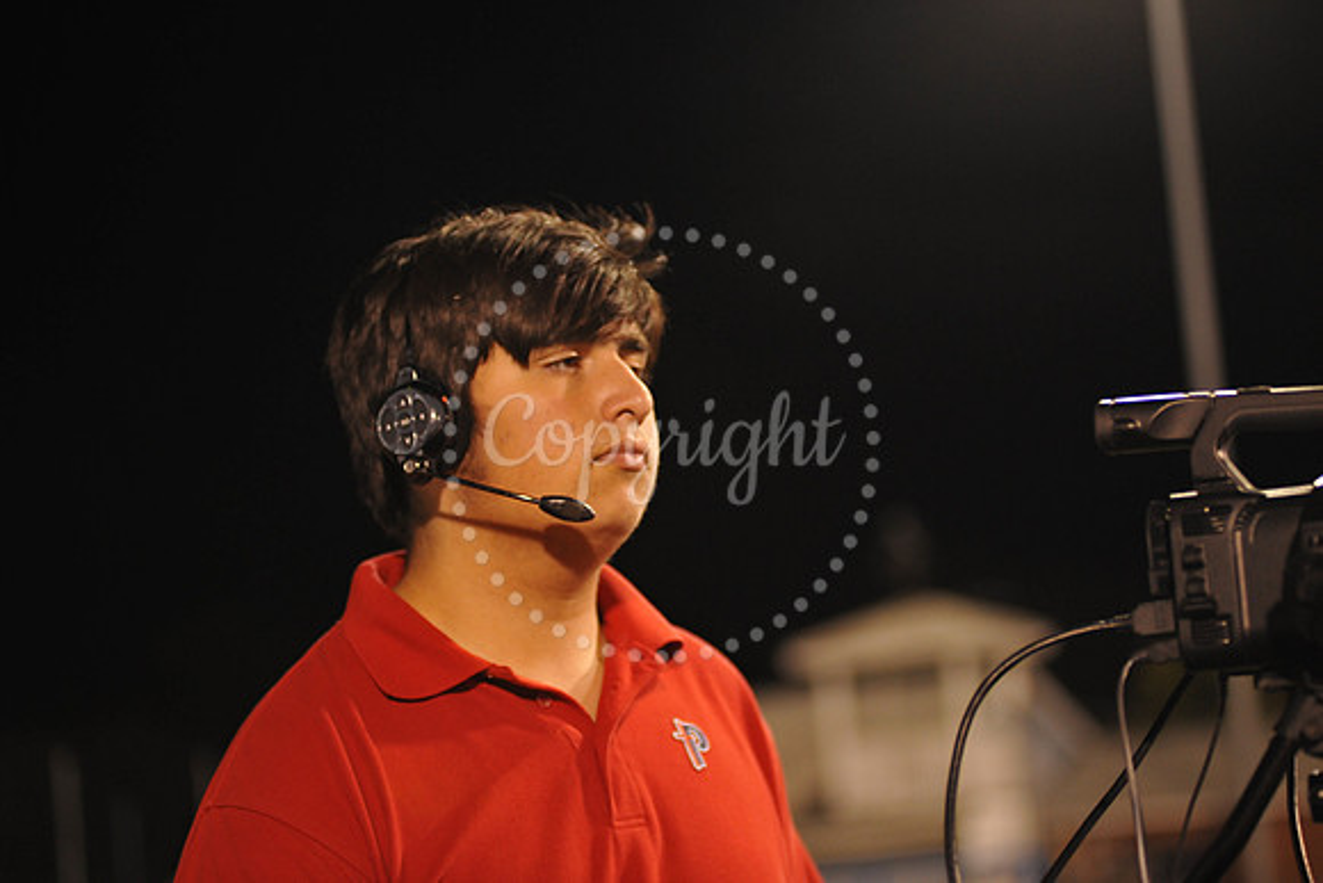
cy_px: 442
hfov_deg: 25.4
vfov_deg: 17.1
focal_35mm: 80
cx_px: 662
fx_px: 2941
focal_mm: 80
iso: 1600
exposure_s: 1/125
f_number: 2.8
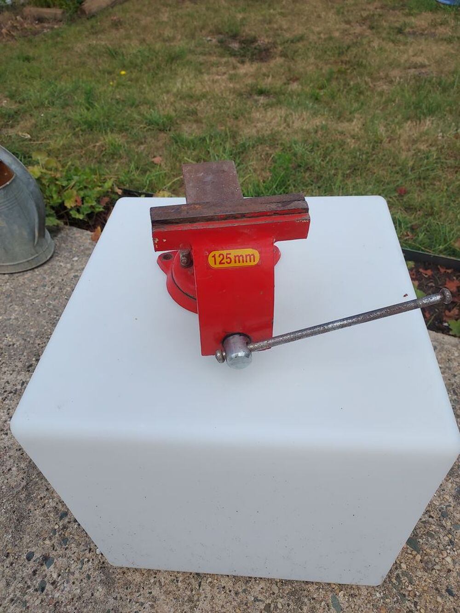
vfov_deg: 71.6
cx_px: 230
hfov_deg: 56.8
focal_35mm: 24
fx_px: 425
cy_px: 306
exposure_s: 1/1084
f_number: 1.8
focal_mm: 4.6
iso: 40
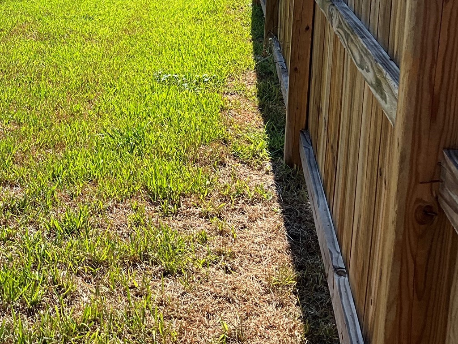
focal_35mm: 58
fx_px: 767
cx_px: 21
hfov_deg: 31.2
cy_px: 16
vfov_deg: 24.3
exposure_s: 1/1195
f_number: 1.8
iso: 25
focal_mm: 3
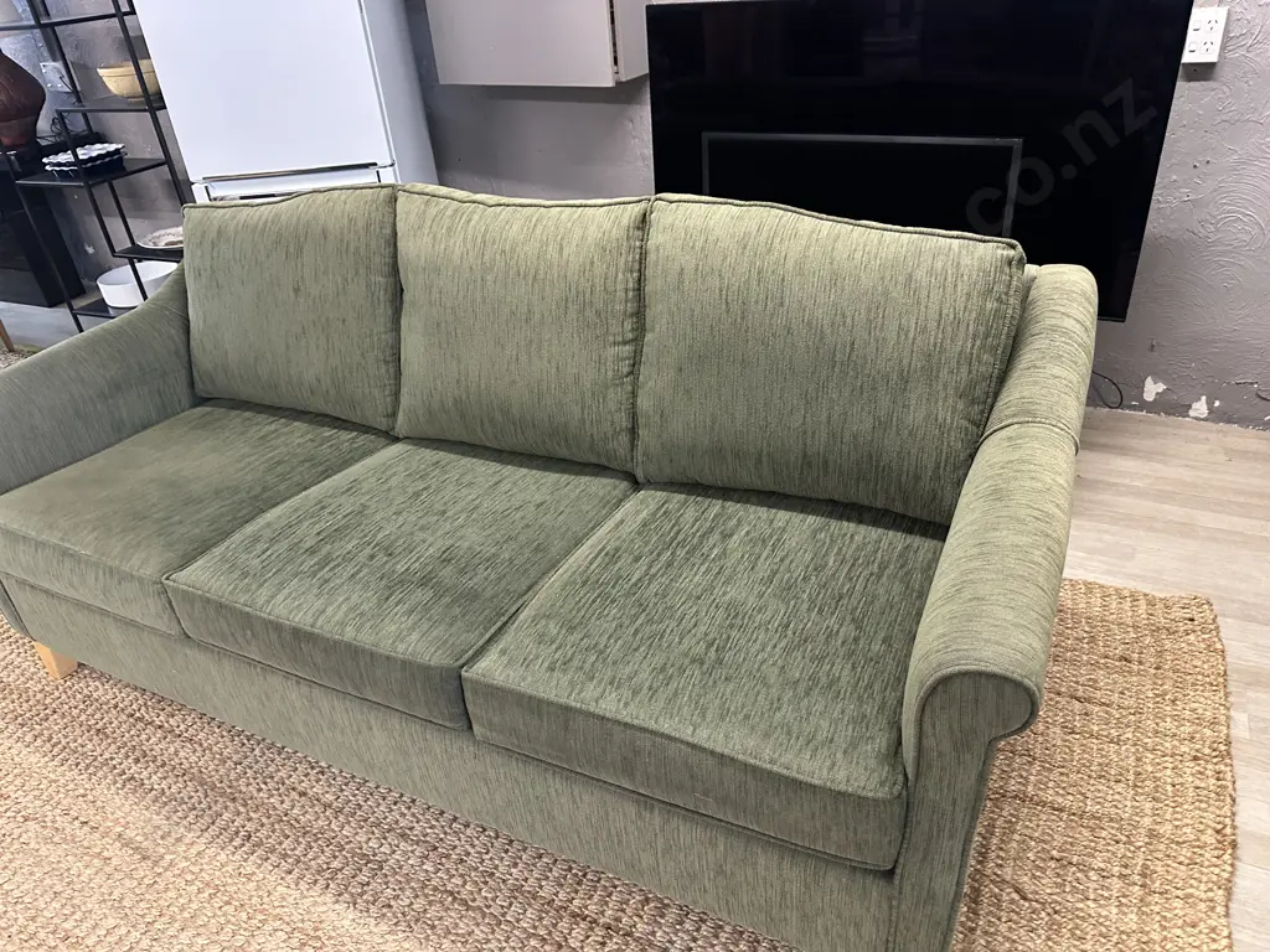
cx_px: 635
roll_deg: +5.5
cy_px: 476
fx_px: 881
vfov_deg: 56.8
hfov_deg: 71.6
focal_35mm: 24
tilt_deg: -30.4
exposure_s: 1/50
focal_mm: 6.86
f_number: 1.78
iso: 500
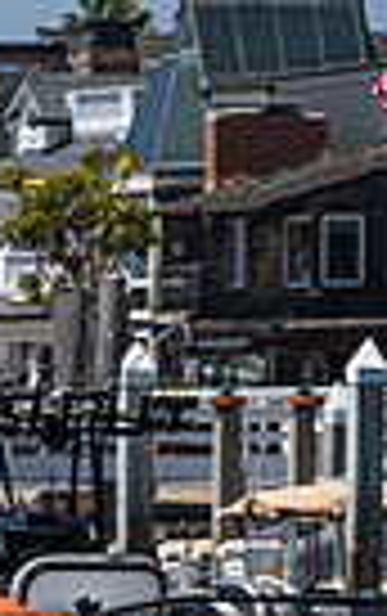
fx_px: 19934
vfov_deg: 1.8
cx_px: -1082
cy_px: 602
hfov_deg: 1.1
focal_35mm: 1185
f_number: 18
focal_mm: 200
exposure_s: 1/320
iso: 250
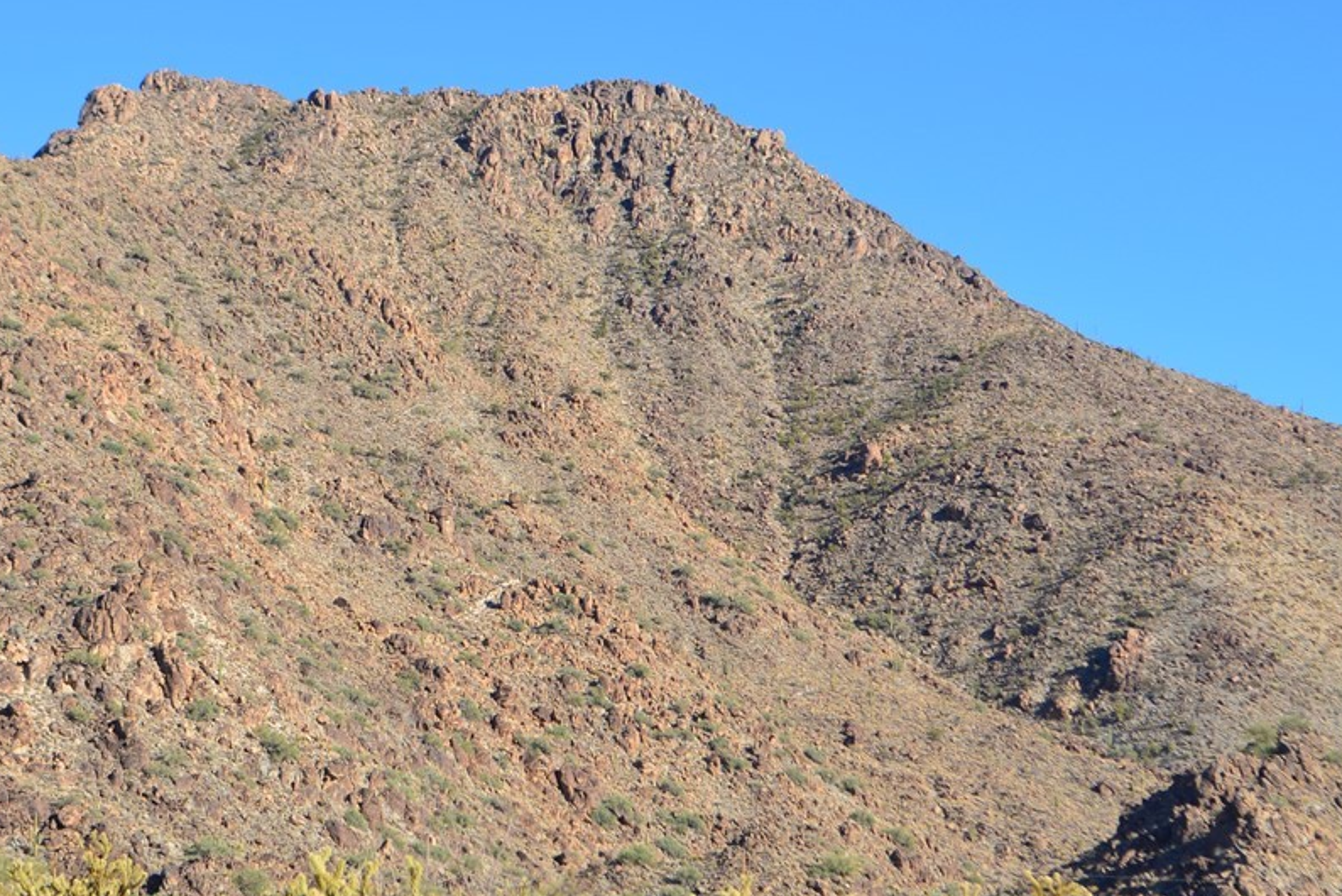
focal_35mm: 113
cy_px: 440
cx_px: 490
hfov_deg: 18.1
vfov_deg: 12.2
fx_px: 4202
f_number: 10
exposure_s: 1/320
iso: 200
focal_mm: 55
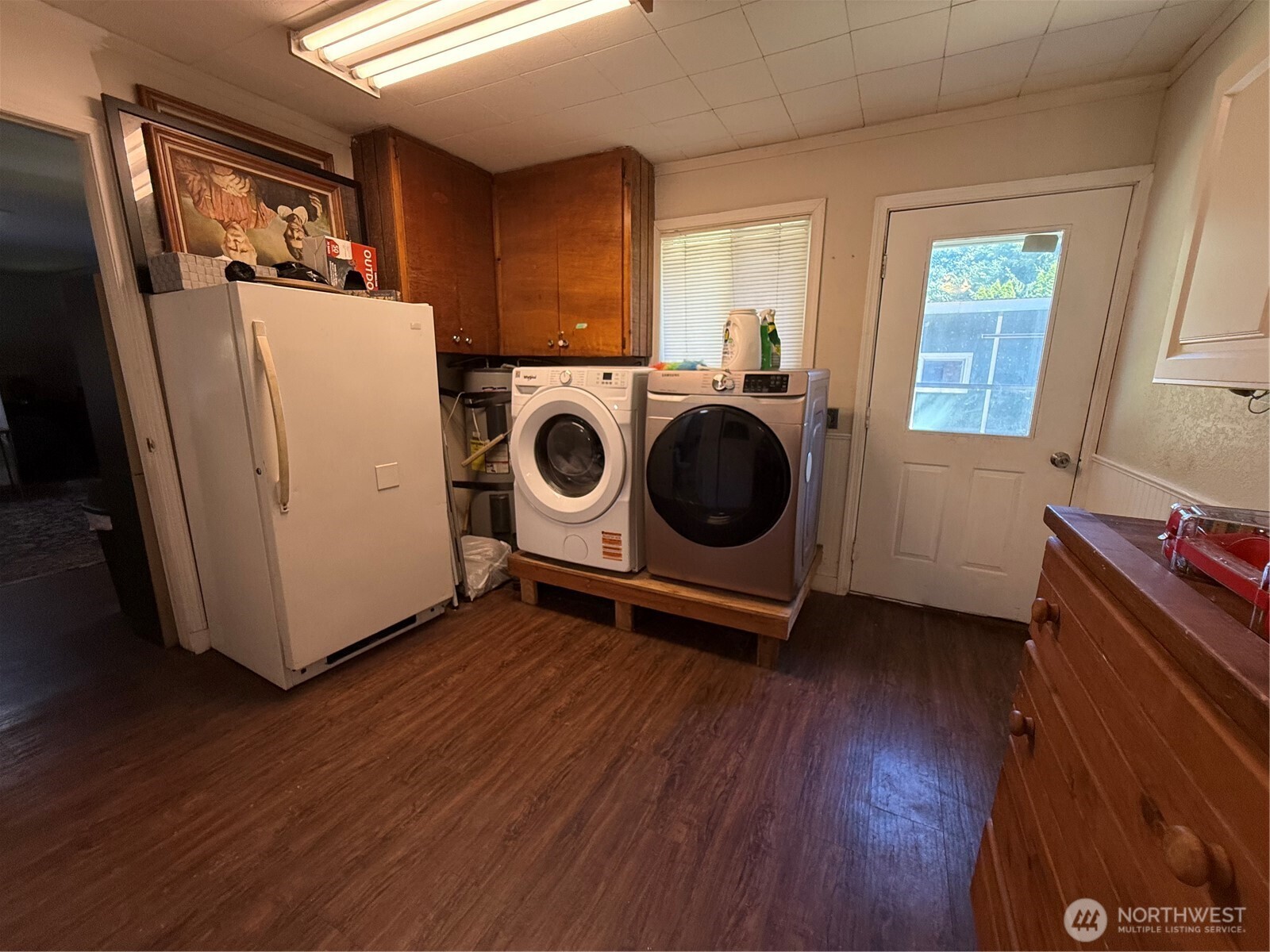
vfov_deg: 85.7
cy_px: 476
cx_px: 635
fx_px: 514
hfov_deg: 102.1
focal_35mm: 14
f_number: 2.2
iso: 160
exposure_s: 1/120
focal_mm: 2.22
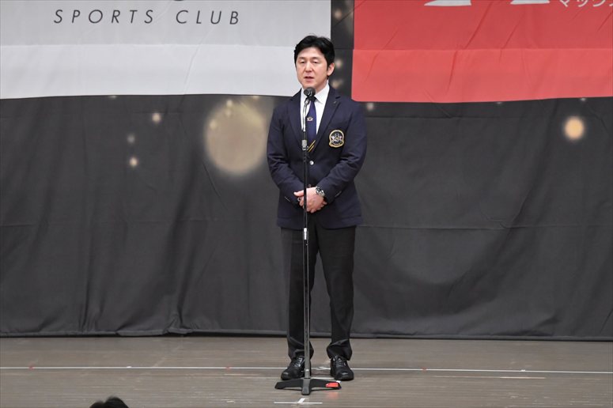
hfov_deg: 10.2
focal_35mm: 202
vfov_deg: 6.8
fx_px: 3438
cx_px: 306
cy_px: 204
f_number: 5.6
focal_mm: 135
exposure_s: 1/400
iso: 5000
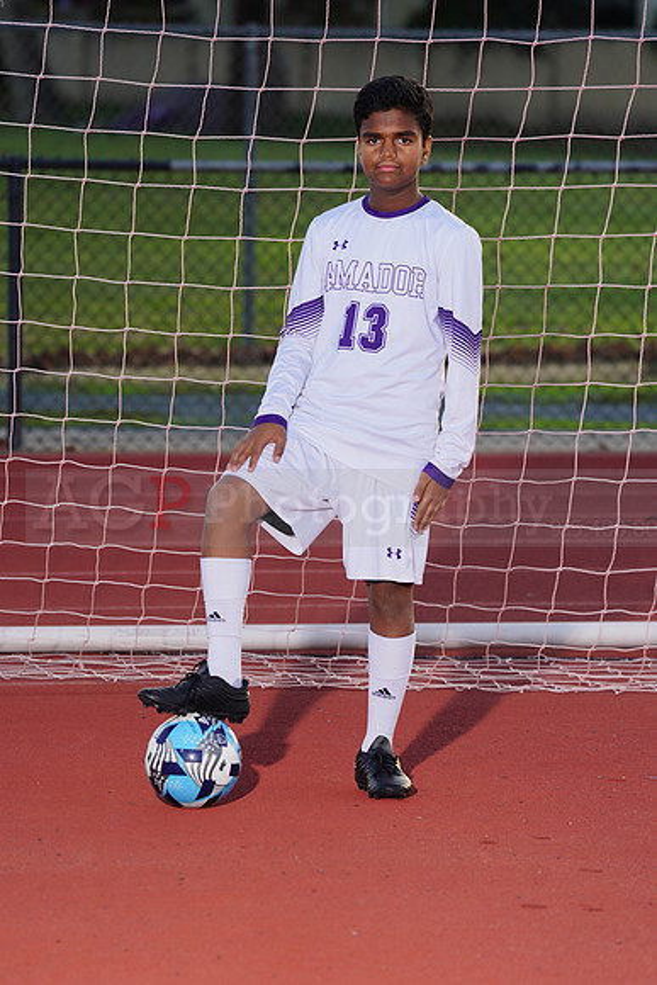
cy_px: 492
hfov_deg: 5.8
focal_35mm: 238
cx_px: 328
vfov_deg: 8.6
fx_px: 6511
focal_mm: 238
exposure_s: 1/250
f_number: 5.6
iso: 320
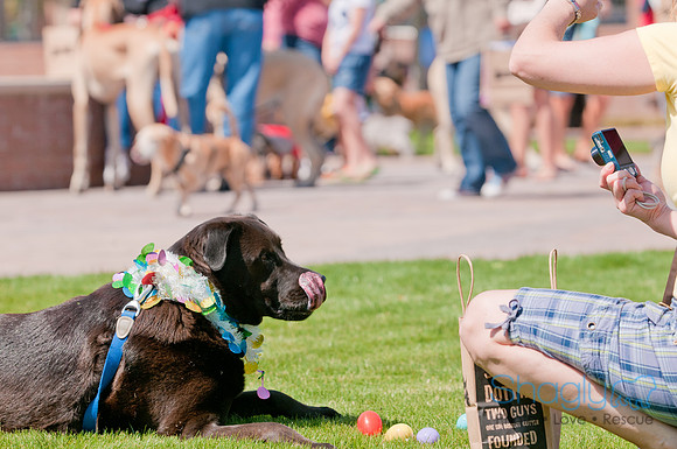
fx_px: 3380
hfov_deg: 11.4
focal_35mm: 180
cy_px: 224
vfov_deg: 7.6
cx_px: 338
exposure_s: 1/1250
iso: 200
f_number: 5
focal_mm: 120
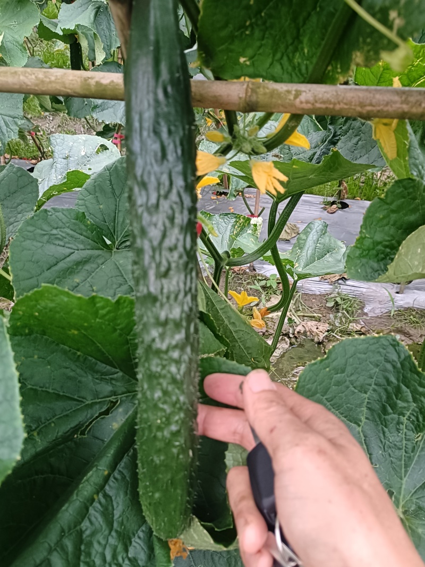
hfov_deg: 51.3
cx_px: 212
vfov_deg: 65.3
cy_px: 284
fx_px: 442
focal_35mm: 27
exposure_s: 1/33.3
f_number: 1.9
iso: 887
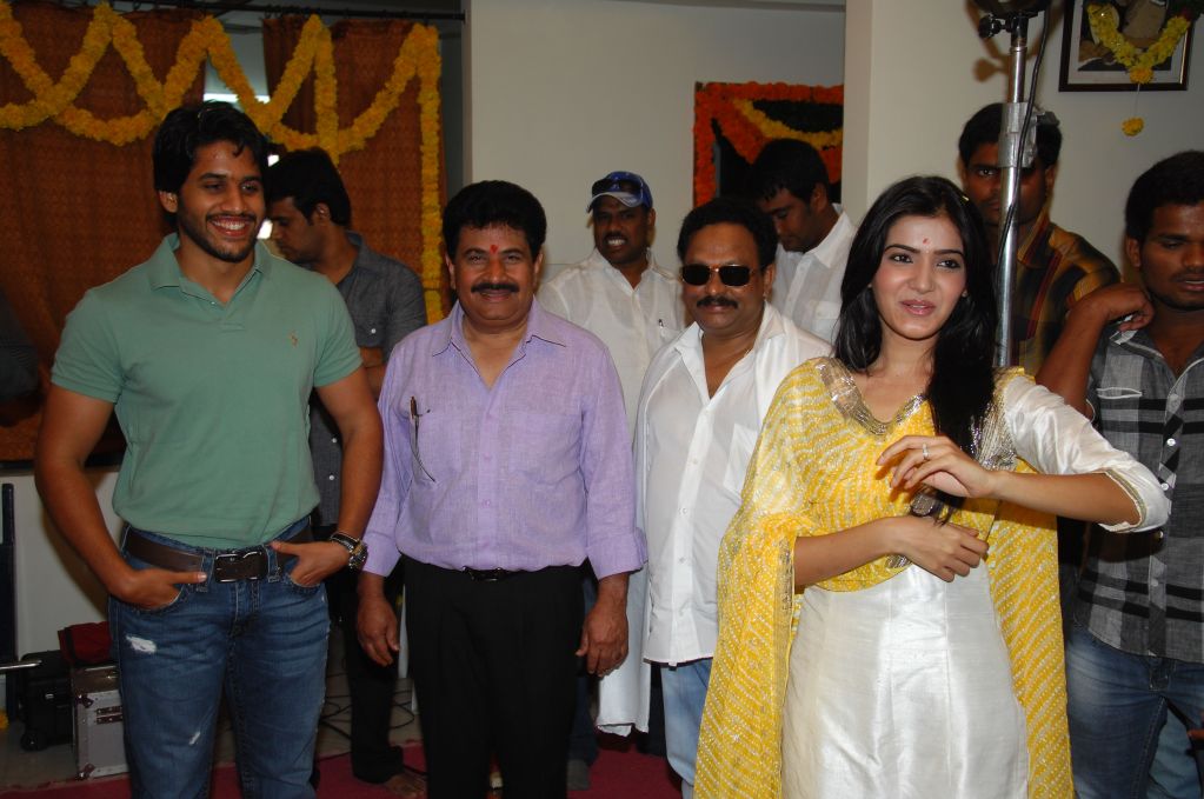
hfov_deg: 49.6
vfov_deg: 34.1
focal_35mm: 39
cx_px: 602
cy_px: 400
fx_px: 1302
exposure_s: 1/160
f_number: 5.6
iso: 200
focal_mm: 26
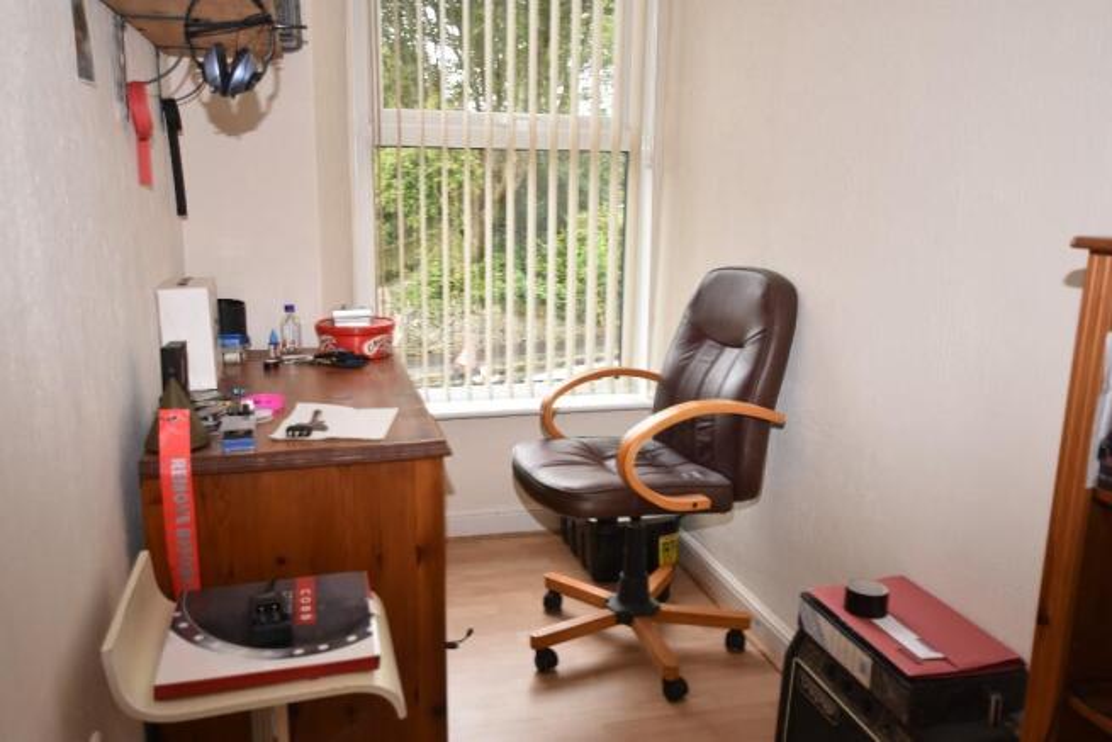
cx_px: 556
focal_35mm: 30
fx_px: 927
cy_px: 371
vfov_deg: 43.6
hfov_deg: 61.9
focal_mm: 20
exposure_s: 1/60
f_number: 4
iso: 250
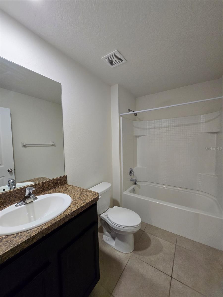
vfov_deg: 106.2
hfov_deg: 89.9
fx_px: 112
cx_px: 112
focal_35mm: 13
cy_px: 148
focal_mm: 1.7
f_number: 2.2
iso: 160
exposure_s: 1/60
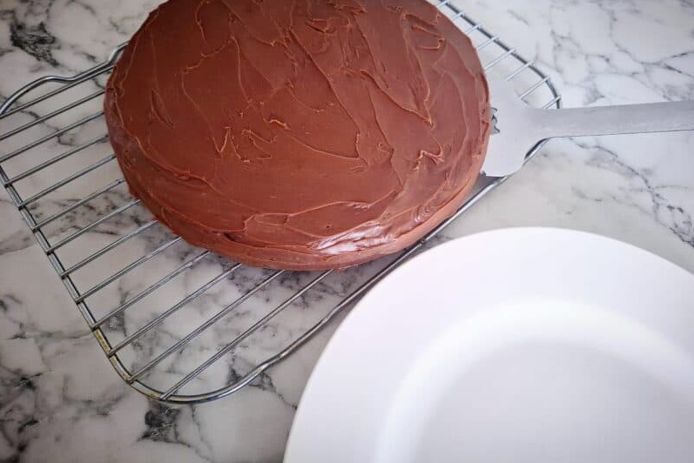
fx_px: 463
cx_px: 347
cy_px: 203
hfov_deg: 73.7
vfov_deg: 53.0
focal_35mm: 24
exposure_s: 1/50
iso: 200
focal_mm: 5.54
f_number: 1.8
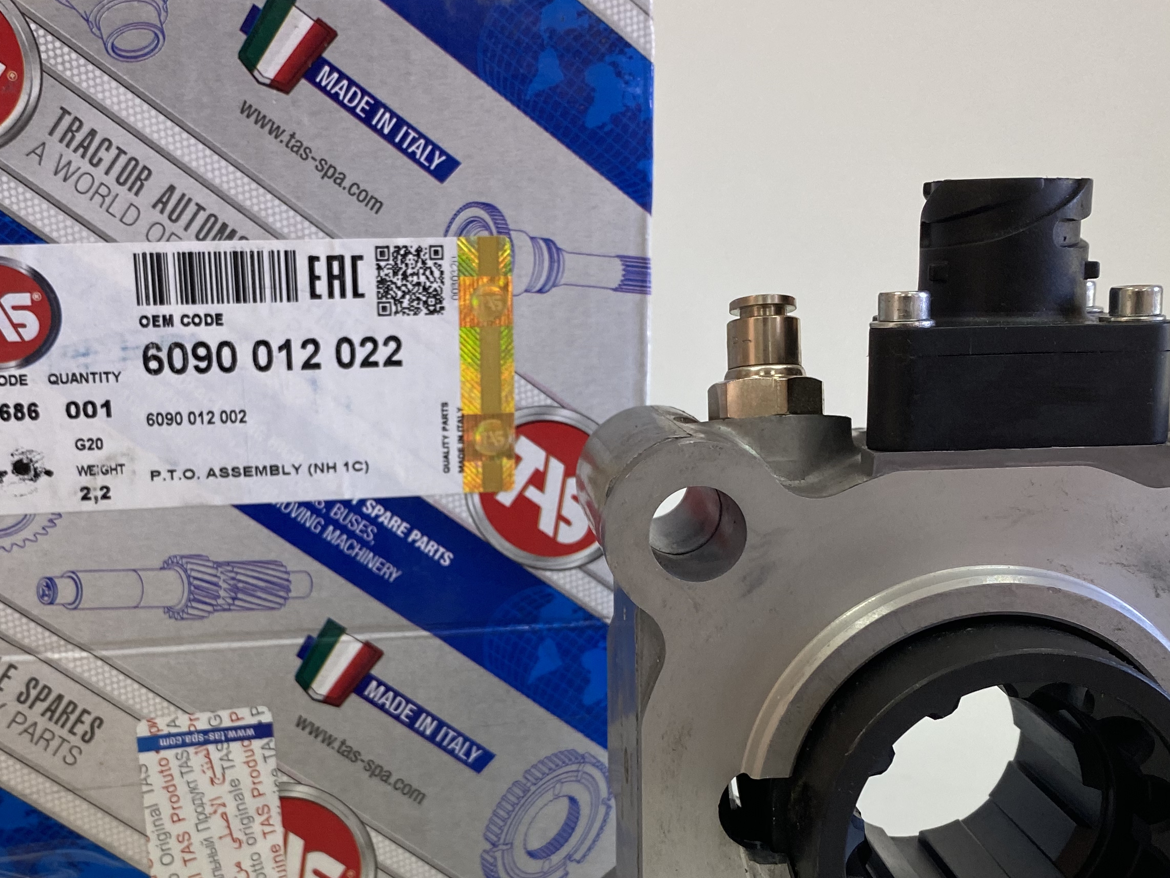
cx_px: 517
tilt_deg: -13.5
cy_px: 591
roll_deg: +0.6
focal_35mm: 46
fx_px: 1555
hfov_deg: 41.2
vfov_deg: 31.3
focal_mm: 4.25
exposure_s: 1/100
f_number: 1.8
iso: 80
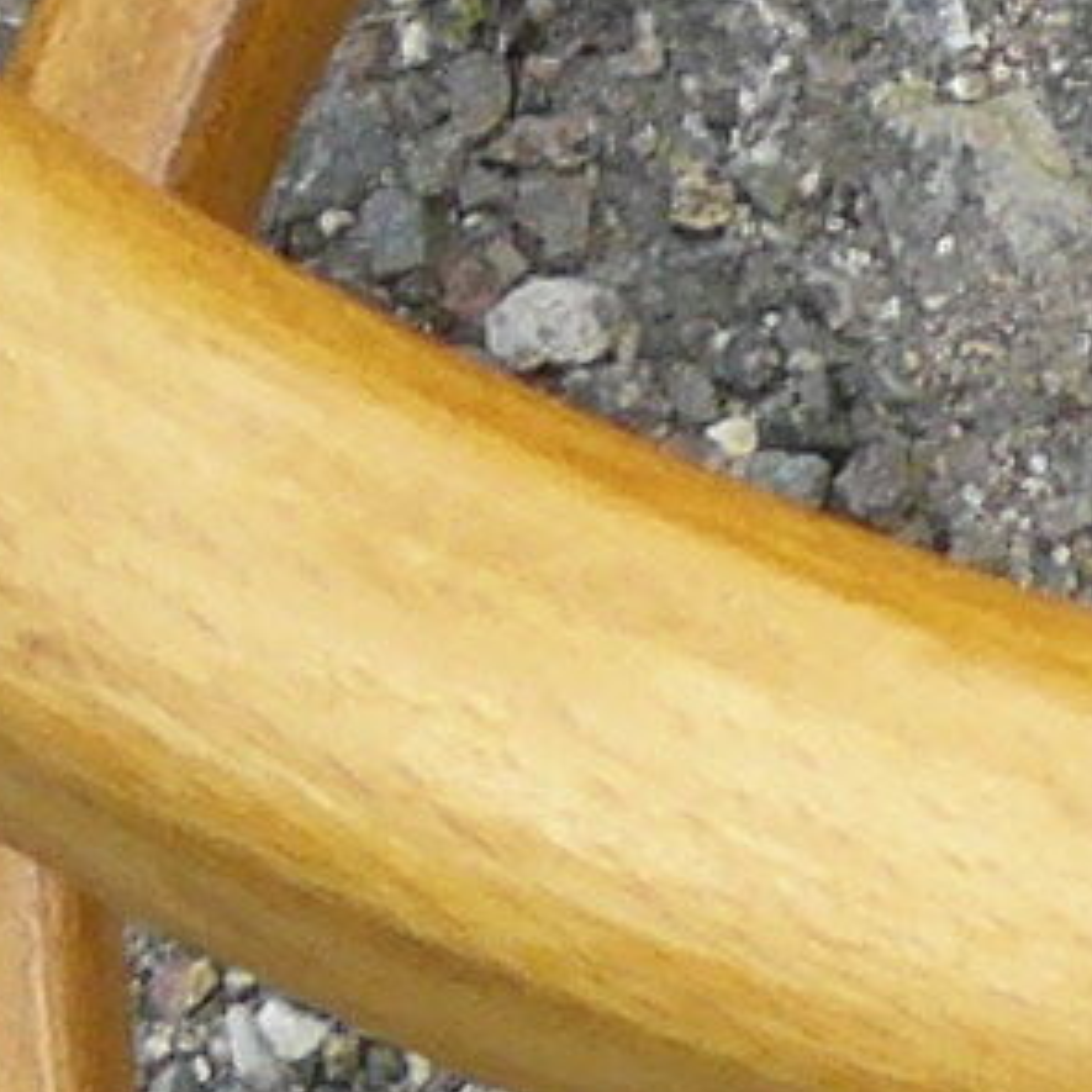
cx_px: 1781
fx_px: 11814
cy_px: -1699
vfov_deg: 5.1
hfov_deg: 5.2
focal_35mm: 331
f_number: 4
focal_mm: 6
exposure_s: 1/200
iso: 100
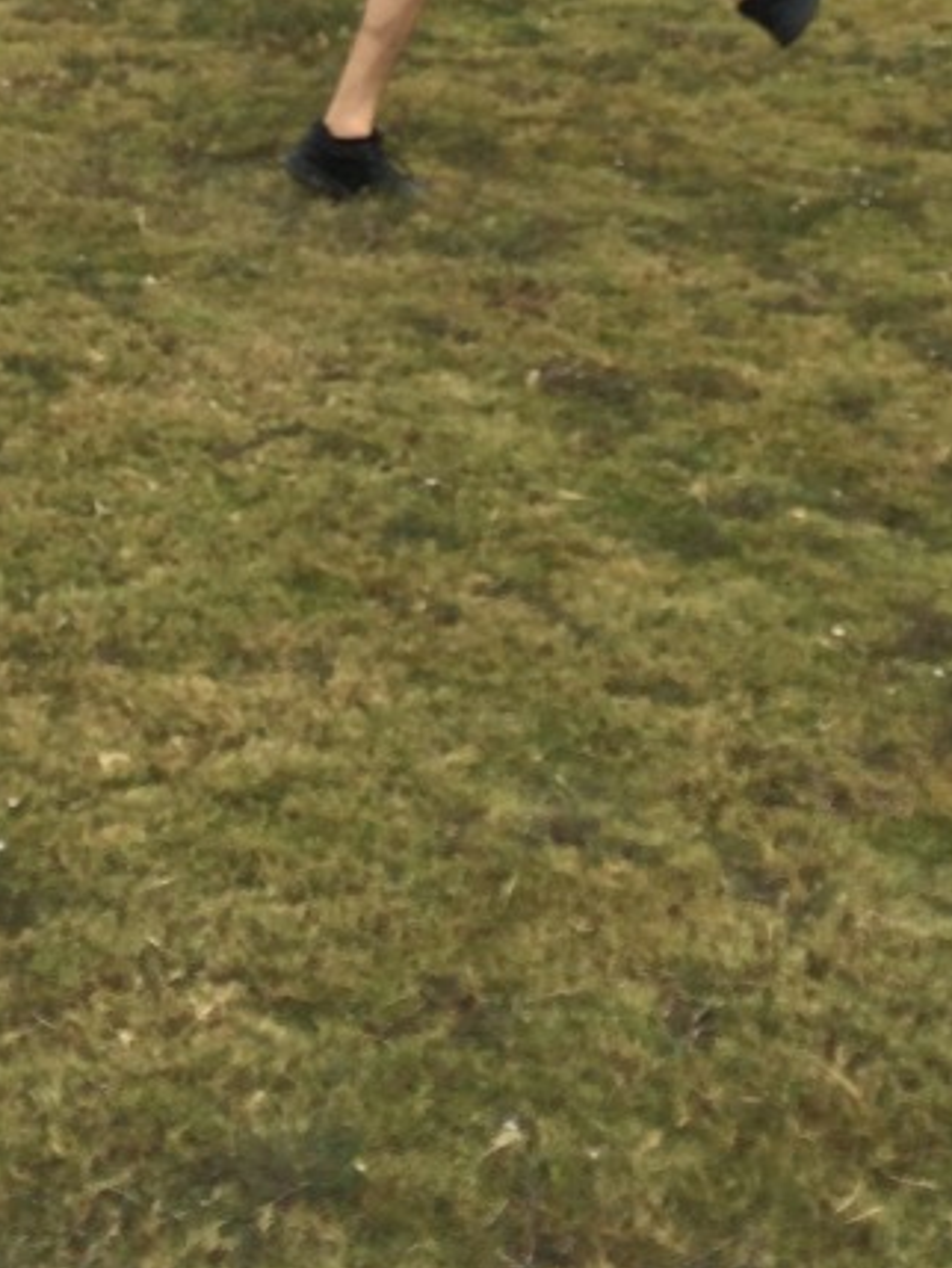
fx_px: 2639
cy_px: -204
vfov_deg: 24.7
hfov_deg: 20.3
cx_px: 222
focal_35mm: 72
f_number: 2.2
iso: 32
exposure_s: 1/1520
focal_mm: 4.15
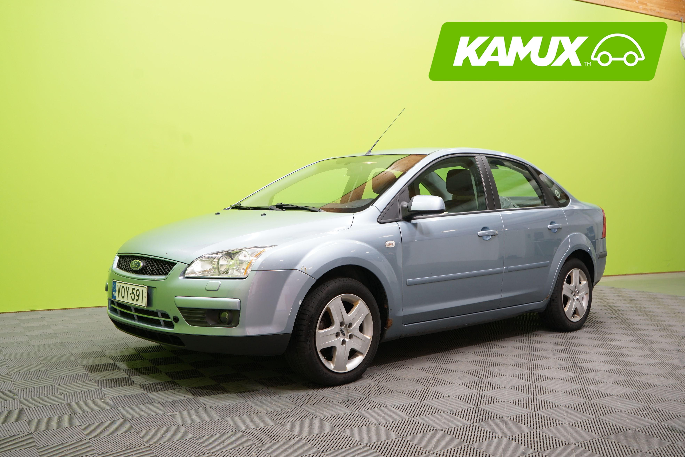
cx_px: 342
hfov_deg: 55.8
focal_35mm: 34
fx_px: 647
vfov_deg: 38.9
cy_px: 228
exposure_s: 1/20
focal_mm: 34
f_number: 5.6
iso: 400
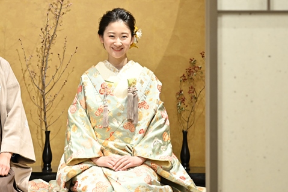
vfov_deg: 12.7
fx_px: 856
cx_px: 44
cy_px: 38
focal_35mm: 107
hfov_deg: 18.9
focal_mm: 50
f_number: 1.8
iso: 800
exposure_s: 1/125
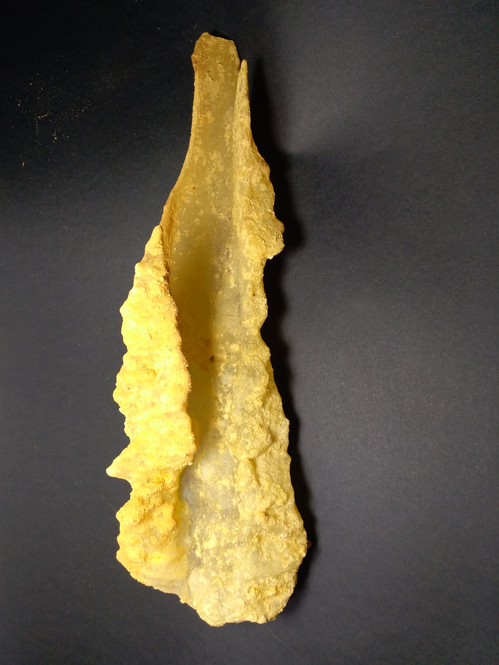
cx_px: 250
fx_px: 500
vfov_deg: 67.3
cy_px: 332
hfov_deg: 53.1
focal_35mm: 26
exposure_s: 1/30
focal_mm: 3.54
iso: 181
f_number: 2
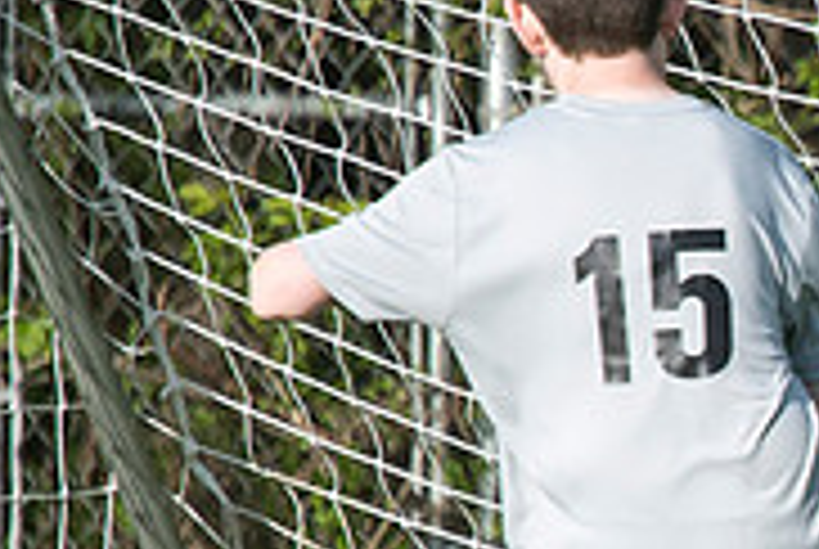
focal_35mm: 1816
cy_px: 515
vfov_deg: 0.8
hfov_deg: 1.1
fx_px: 41381
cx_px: 1188
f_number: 7.1
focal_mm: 400
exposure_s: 1/2500
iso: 1000
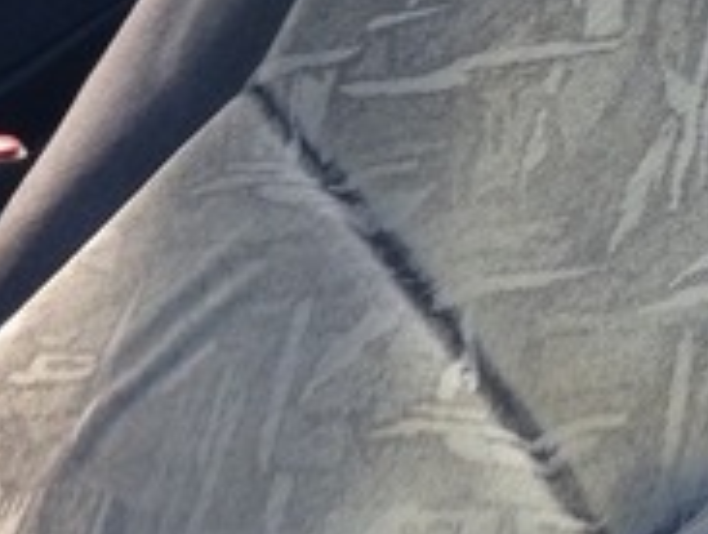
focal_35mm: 144
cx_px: 205
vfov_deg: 10.3
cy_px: 8
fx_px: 2951
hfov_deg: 13.6
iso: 50
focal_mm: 4.12
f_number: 2.4
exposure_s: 1/60
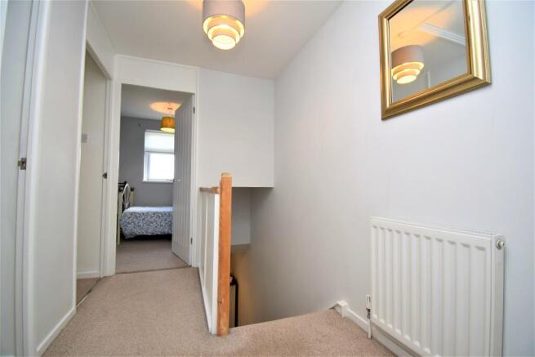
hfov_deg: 100.4
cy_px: 178
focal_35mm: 15
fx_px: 223
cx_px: 268
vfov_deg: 77.4
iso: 800
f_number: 5.6
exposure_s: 1/125
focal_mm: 10
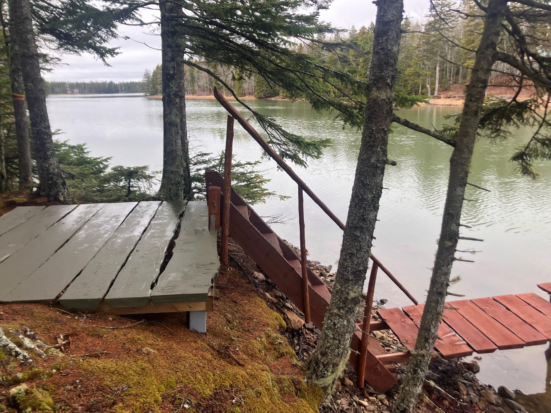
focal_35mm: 28
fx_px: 446
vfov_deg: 49.7
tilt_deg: -13.9
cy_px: 206
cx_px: 276
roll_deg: +1.9
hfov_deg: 63.4
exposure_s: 1/511
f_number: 1.8
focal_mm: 3.99
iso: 32
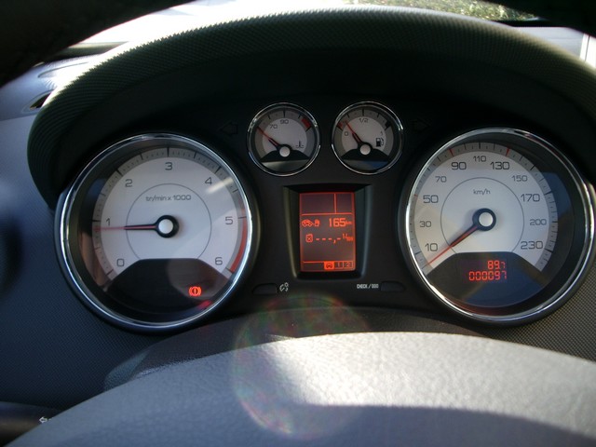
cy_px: 224
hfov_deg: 52.6
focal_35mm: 35
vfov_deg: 40.7
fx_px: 603
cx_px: 298
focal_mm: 5.8
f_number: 2.6
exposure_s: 1/80
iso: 100
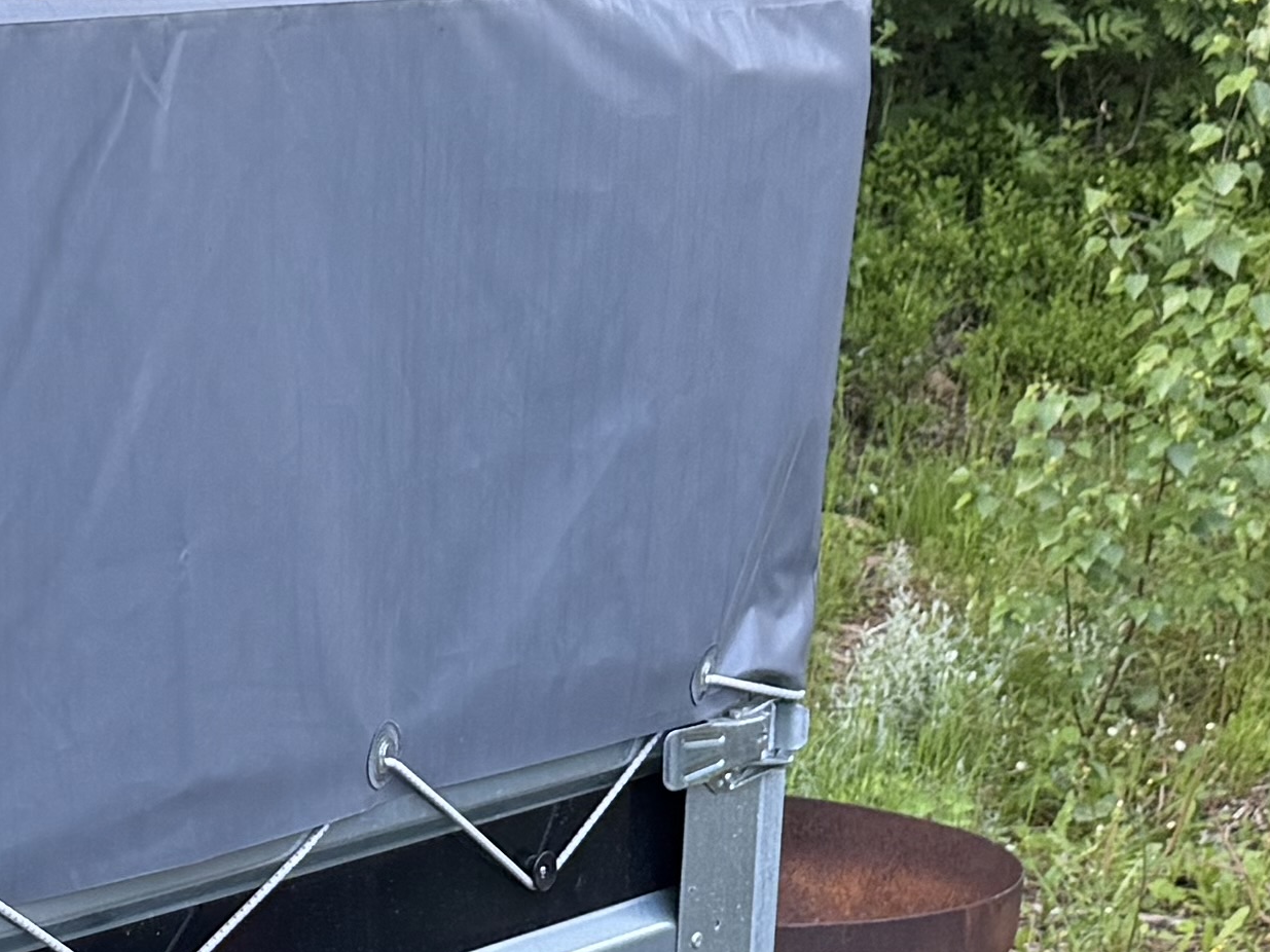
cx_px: 39
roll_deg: -2.1
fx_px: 4072
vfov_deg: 12.9
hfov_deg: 17.4
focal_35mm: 111
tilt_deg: -20.1
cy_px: 1242
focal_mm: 6.76
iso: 200
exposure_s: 1/97
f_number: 1.78
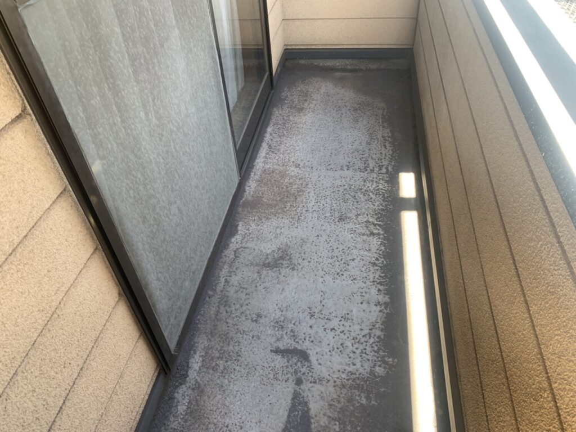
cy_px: 216
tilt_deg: -42.8
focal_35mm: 26
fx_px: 433
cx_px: 288
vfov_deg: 53.1
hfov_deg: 67.3
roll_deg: +4.9
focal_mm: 4.25
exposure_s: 1/101
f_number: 1.8
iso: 100
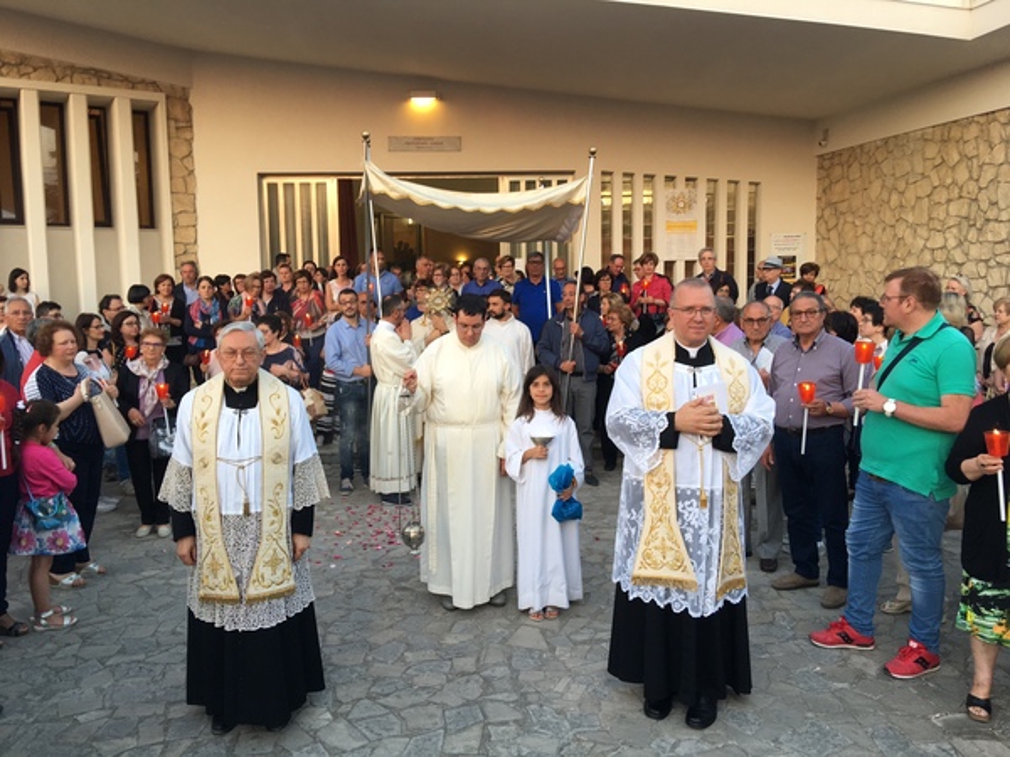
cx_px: 505
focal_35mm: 29
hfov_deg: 61.7
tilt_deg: -5.3
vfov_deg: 48.2
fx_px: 846
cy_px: 378
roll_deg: +0.4
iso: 32
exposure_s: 1/50
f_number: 2.2
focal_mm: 4.15
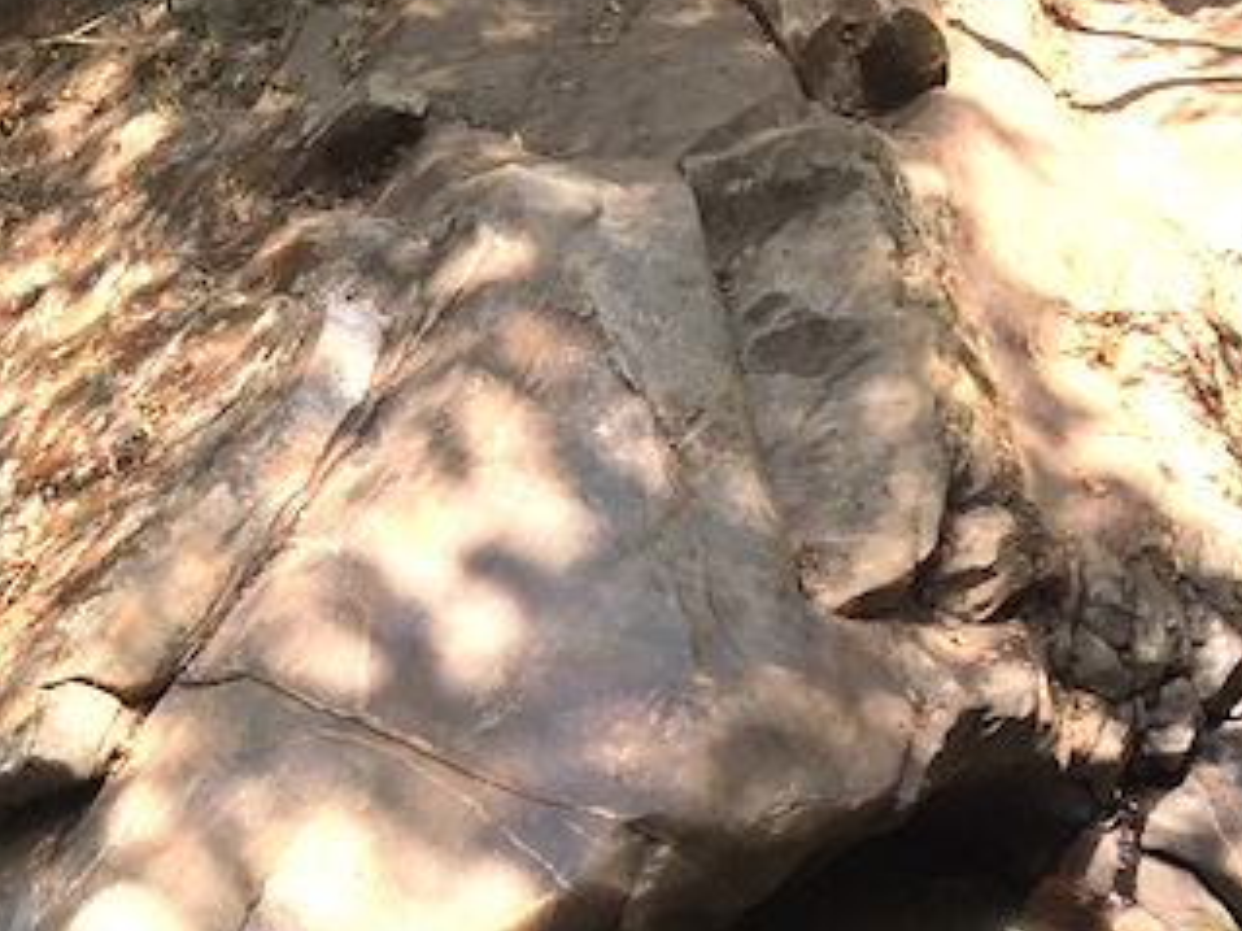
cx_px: -315
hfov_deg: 19.6
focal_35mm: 93
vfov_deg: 15.1
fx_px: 3336
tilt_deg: -27.5
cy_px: 1247
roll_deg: -7.3
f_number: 2.2
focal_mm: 4.15
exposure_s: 1/460
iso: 32
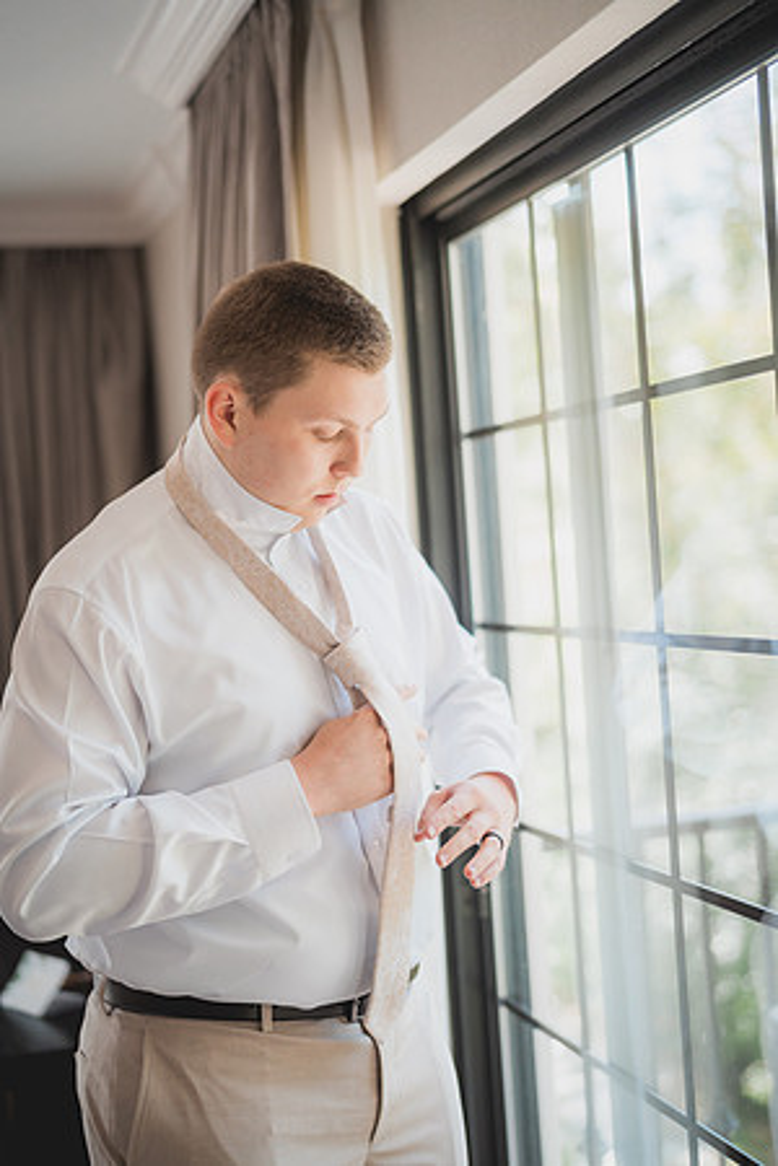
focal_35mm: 50
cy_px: 583
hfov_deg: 27.0
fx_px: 1621
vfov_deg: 39.6
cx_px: 389
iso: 800
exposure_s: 1/800
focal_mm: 50
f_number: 1.4
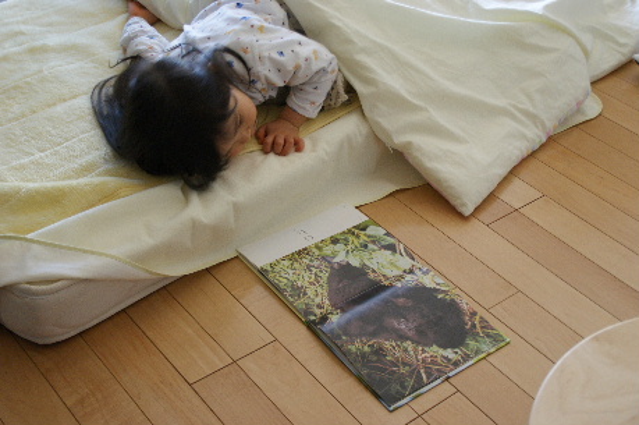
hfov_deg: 37.9
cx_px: 320
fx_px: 931
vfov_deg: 25.7
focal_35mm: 52
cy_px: 212
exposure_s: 1/60
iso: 400
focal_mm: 35
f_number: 4.5
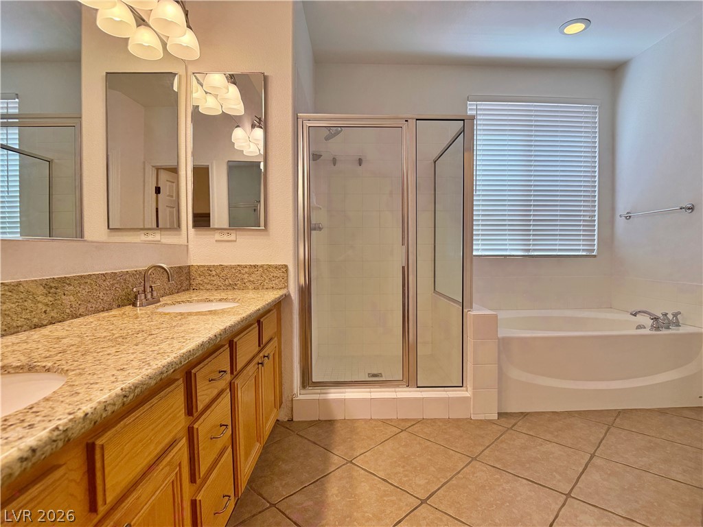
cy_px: 264
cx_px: 352
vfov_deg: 56.8
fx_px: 487
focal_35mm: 24
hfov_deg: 71.6
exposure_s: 1/232
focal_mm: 6.76
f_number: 1.78
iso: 200
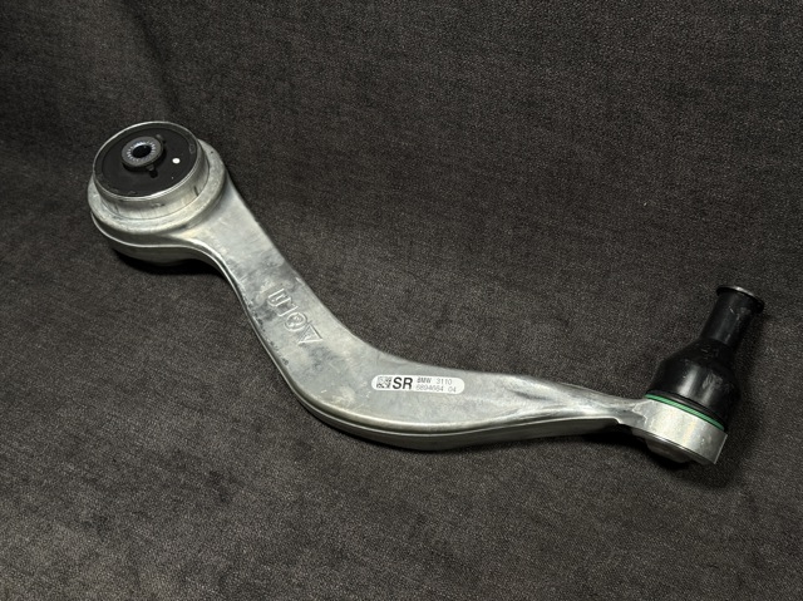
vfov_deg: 30.2
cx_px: 402
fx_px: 1113
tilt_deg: -42.9
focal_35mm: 48
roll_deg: +4.1
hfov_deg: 39.7
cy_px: 300
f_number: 1.78
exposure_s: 1/60
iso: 160
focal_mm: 6.76
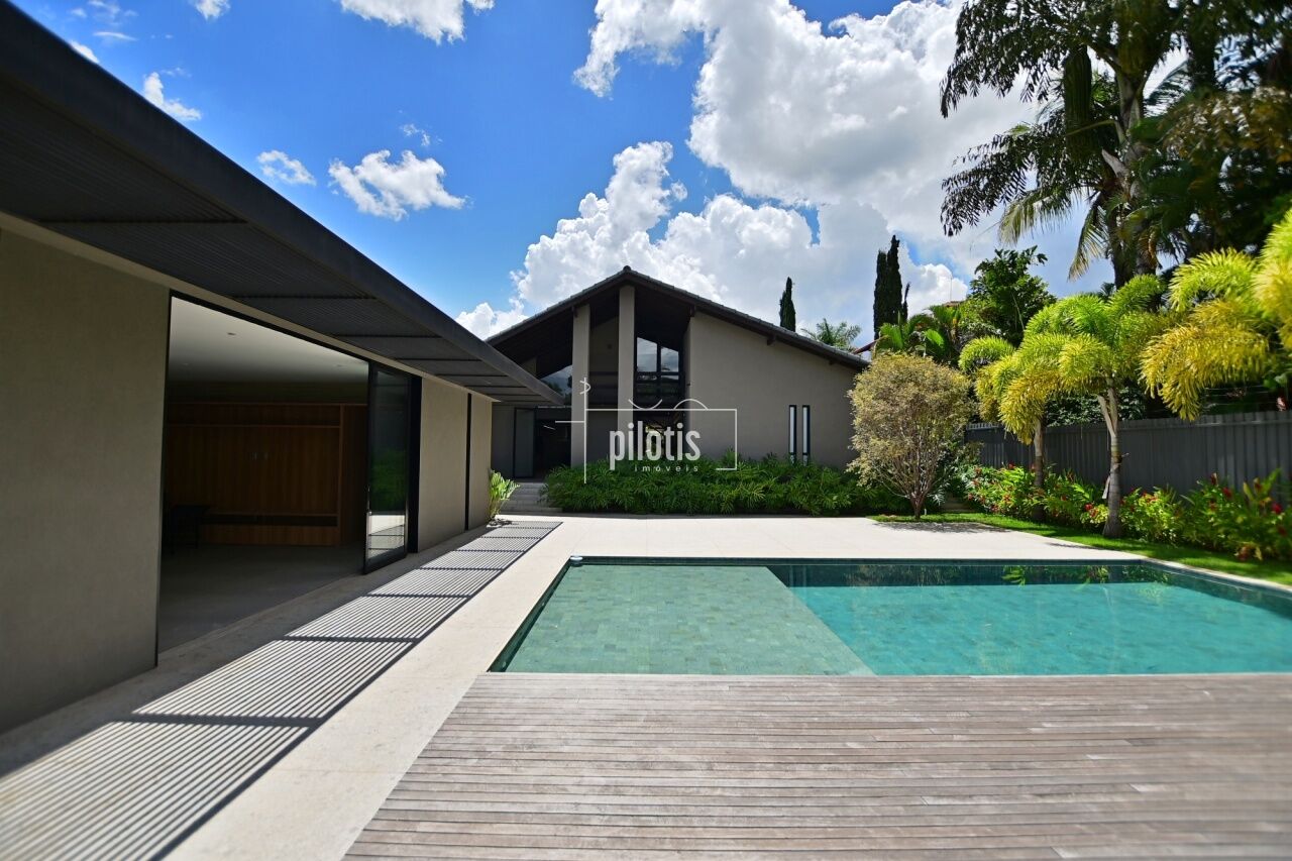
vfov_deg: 77.3
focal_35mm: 15
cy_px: 430
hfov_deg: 100.4
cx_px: 646
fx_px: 538
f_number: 3.5
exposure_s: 1/1600
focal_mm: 10
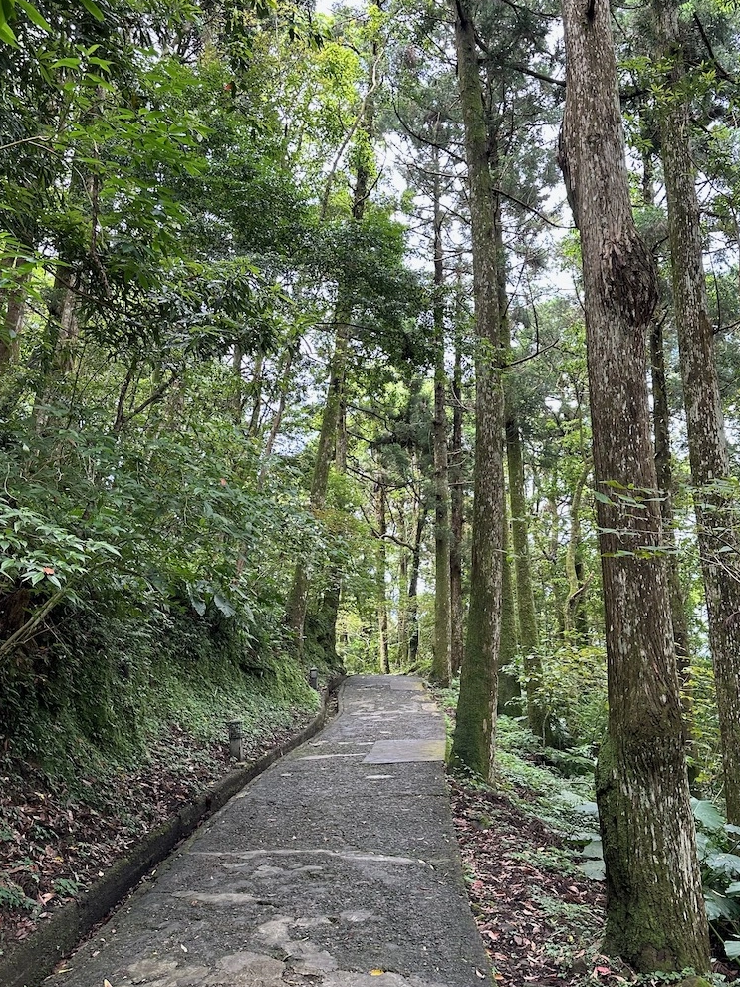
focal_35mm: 31
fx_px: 884
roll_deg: -0.5
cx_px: 357
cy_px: 471
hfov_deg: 45.4
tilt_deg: +17.6
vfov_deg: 58.3
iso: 125
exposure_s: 1/121
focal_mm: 6.9
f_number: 1.8
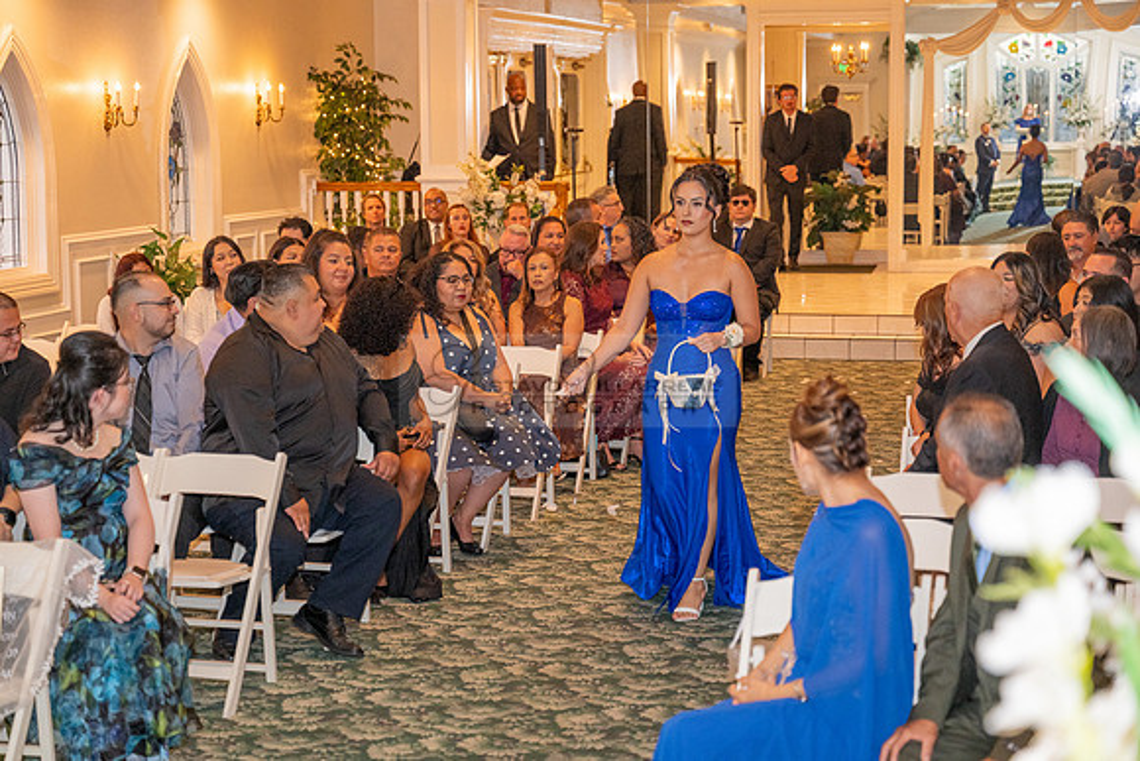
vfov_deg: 19.5
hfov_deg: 28.8
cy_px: 380
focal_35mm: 70
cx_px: 570
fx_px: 2217
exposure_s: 1/125
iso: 1600
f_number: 3.2
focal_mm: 70
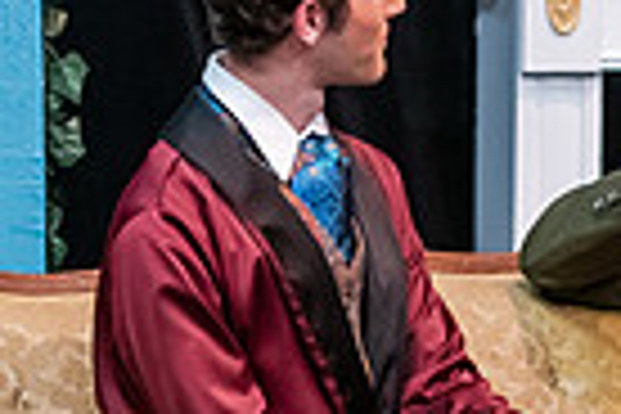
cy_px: 331
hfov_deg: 5.7
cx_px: 693
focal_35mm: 361
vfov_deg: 3.8
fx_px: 6227
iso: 3200
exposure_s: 1/200
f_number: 3.2
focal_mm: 86
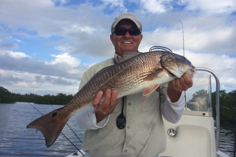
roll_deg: -3.1
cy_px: 70
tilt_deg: +6.9
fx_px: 203
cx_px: 121
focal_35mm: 31
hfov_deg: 60.3
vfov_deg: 42.2
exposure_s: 1/2053
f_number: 2.2
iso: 32
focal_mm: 4.15
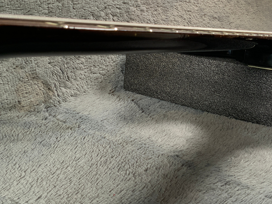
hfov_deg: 38.9
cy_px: 66
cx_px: 147
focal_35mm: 49
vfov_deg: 29.4
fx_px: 385
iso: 64
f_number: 1.8
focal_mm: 3
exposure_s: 1/62
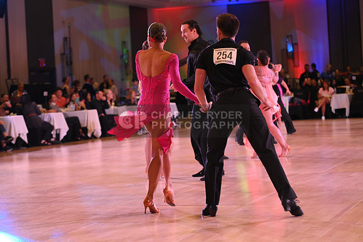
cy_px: 121
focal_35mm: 95
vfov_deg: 14.4
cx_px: 182
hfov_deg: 21.5
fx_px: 958
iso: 1600
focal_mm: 95
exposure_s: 1/200
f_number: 4.5
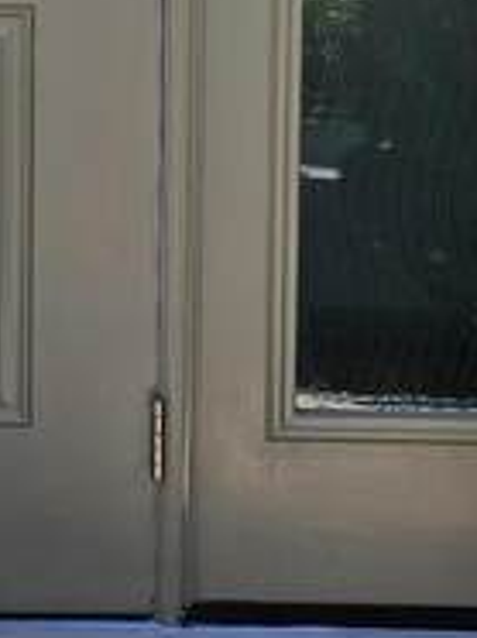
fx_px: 2191
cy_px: -82
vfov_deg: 16.1
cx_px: -38
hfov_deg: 12.2
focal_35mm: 119
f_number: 1.7
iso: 10
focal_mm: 6.3
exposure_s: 1/282
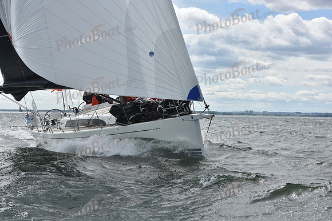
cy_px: 110
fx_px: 793
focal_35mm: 86
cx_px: 166
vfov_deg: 15.9
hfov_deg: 23.6
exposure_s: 1/1000
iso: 320
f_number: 8
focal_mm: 86
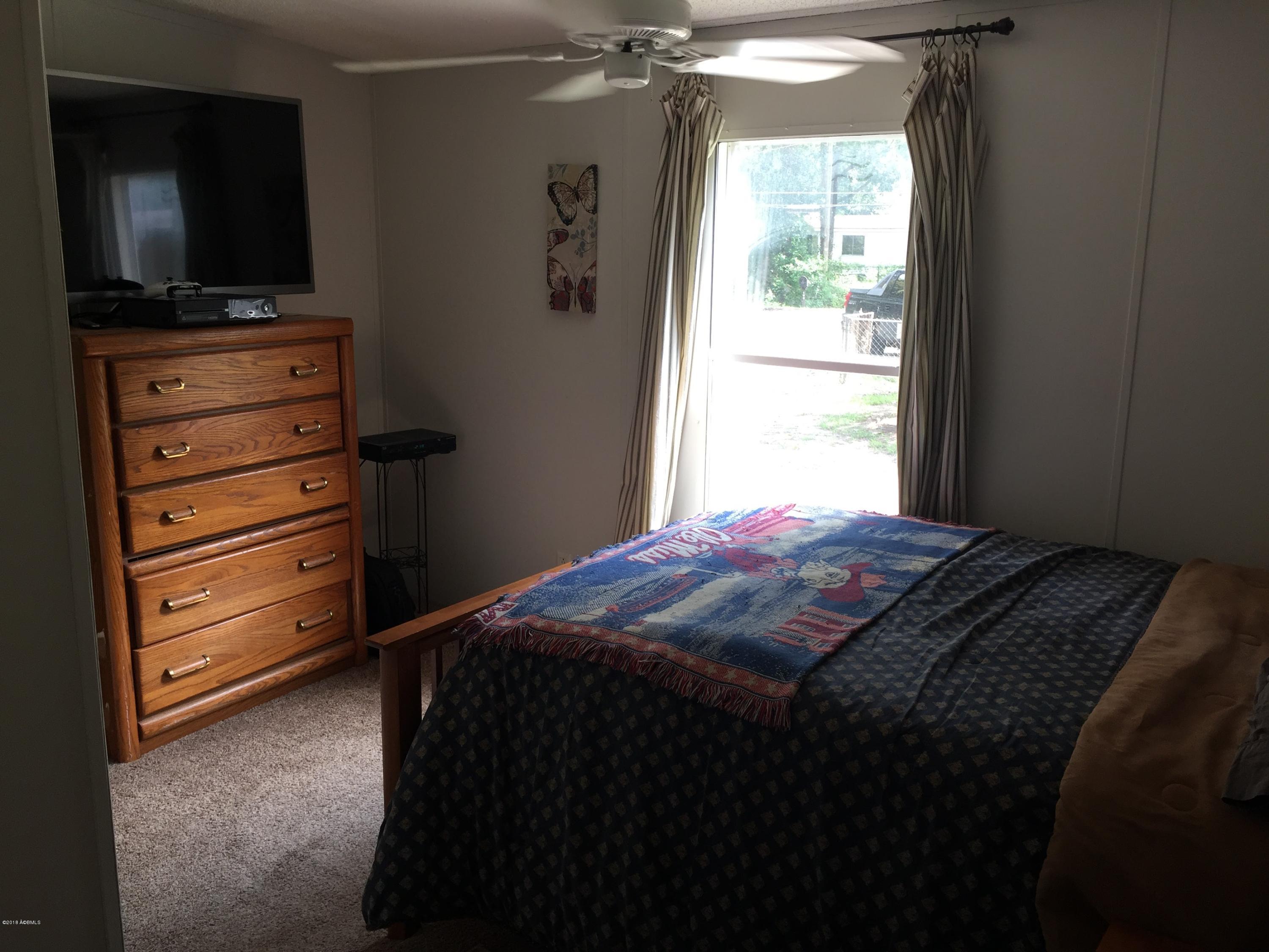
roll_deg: +0.3
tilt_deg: -13.6
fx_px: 1063
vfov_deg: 48.2
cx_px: 634
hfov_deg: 61.7
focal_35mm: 29
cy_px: 476
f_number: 2.2
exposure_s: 1/40
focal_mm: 4.15
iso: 32
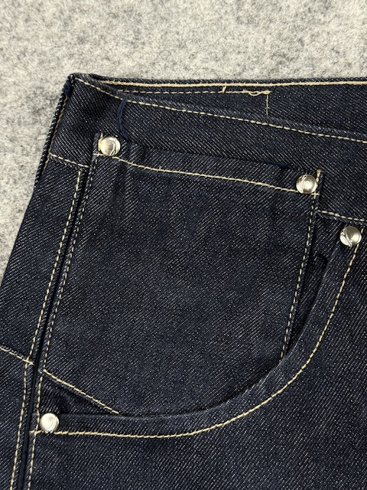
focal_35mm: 48
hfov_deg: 30.3
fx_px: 679
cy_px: 245
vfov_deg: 39.7
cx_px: 184
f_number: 1.78
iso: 100
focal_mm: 6.76
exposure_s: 1/100
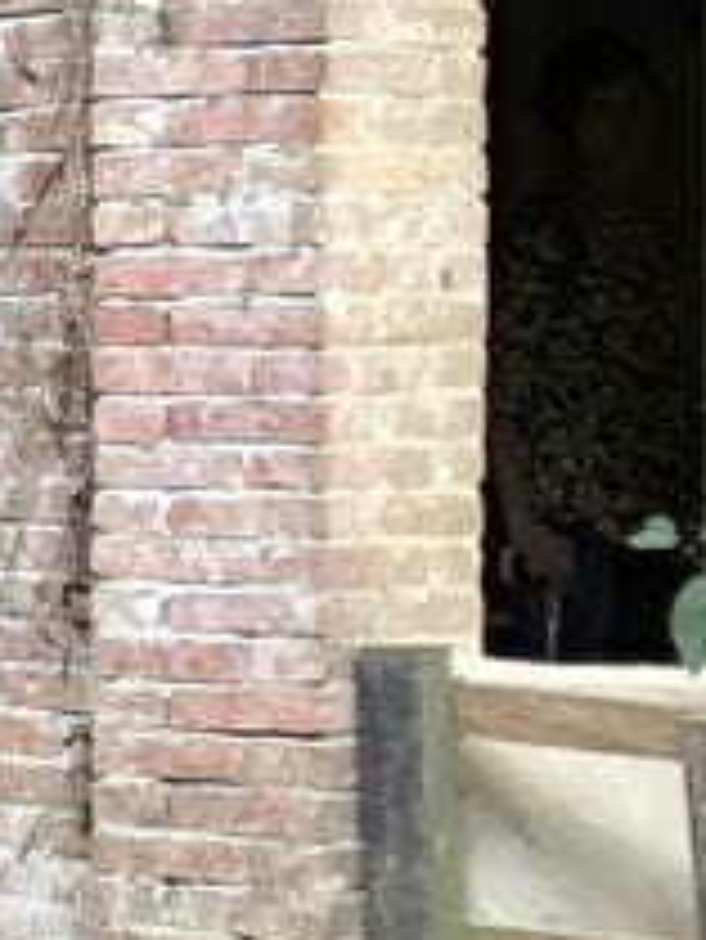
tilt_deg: -1.0
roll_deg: +0.0
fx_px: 6031
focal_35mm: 222
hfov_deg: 6.2
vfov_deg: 8.9
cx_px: -1448
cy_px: 459
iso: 64
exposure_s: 1/122
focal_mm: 3.99
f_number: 1.8
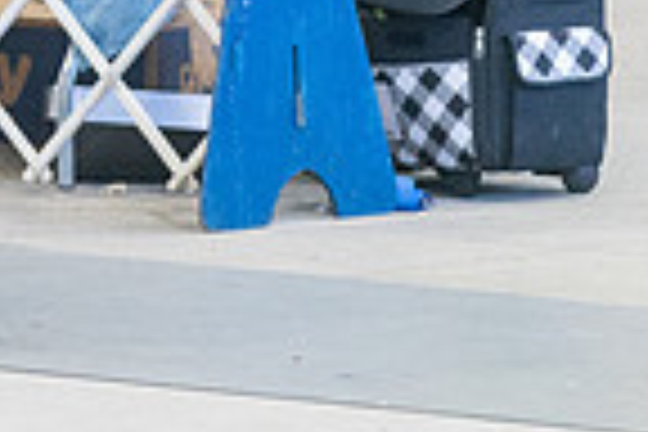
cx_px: -576
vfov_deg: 2.4
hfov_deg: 3.5
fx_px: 10439
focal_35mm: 580
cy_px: -272
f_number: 2.8
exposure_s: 1/320
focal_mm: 144
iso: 4000
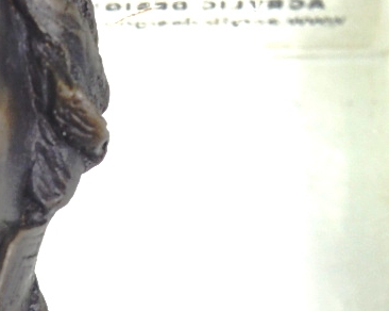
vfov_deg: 5.0
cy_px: 576
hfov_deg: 6.3
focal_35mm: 303
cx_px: -90
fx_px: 3485
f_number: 6.3
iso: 200
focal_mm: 32
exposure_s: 1/160
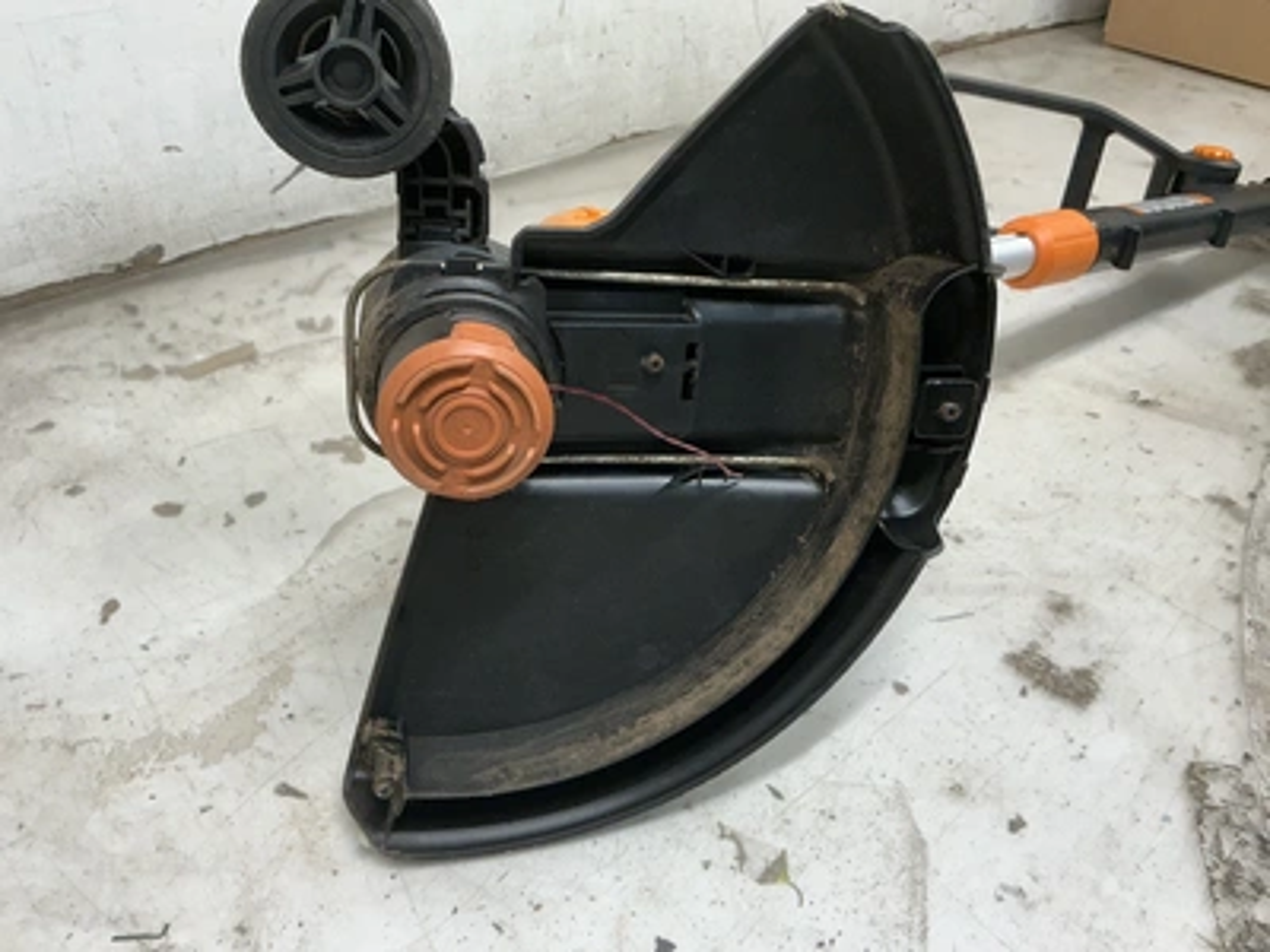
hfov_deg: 63.4
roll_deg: -3.8
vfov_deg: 49.7
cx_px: 635
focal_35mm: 28
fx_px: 1027
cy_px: 476
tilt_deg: -37.0
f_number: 1.8
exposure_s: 1/120
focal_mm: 3
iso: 64
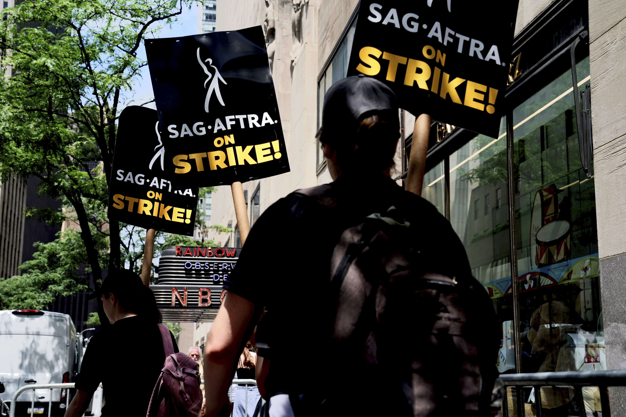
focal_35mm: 51
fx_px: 887
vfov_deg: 26.5
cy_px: 208
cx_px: 313
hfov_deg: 38.9
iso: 200
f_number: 7.1
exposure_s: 1/400
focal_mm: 51
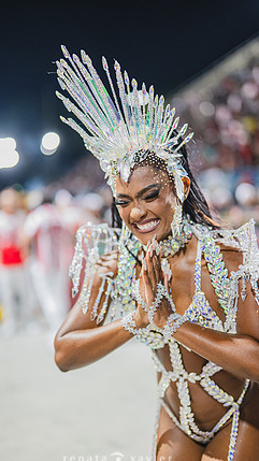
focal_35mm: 55
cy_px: 236
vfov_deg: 37.9
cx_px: 116
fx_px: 672
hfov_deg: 21.8
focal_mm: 50
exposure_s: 1/1000
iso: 1600
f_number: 1.3
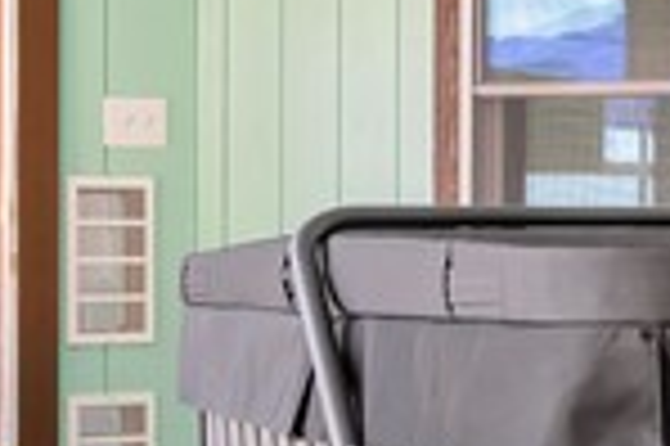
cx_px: 1673
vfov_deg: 11.7
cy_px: 189
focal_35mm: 117
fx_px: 2175
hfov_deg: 12.8
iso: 100
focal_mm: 16
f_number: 7.1
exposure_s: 1/6
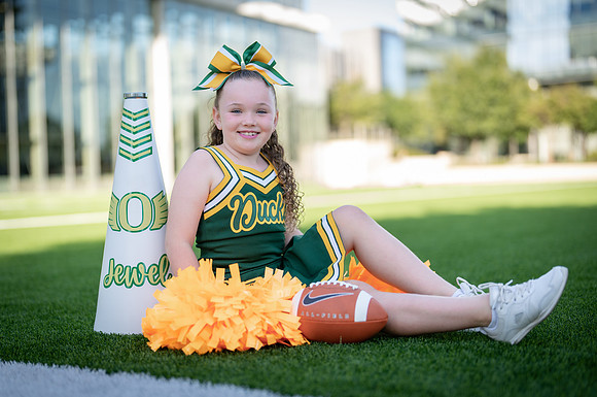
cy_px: 199
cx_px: 272
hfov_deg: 36.0
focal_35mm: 55
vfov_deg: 24.4
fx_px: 917
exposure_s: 1/1000
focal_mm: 50
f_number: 1.2
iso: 100
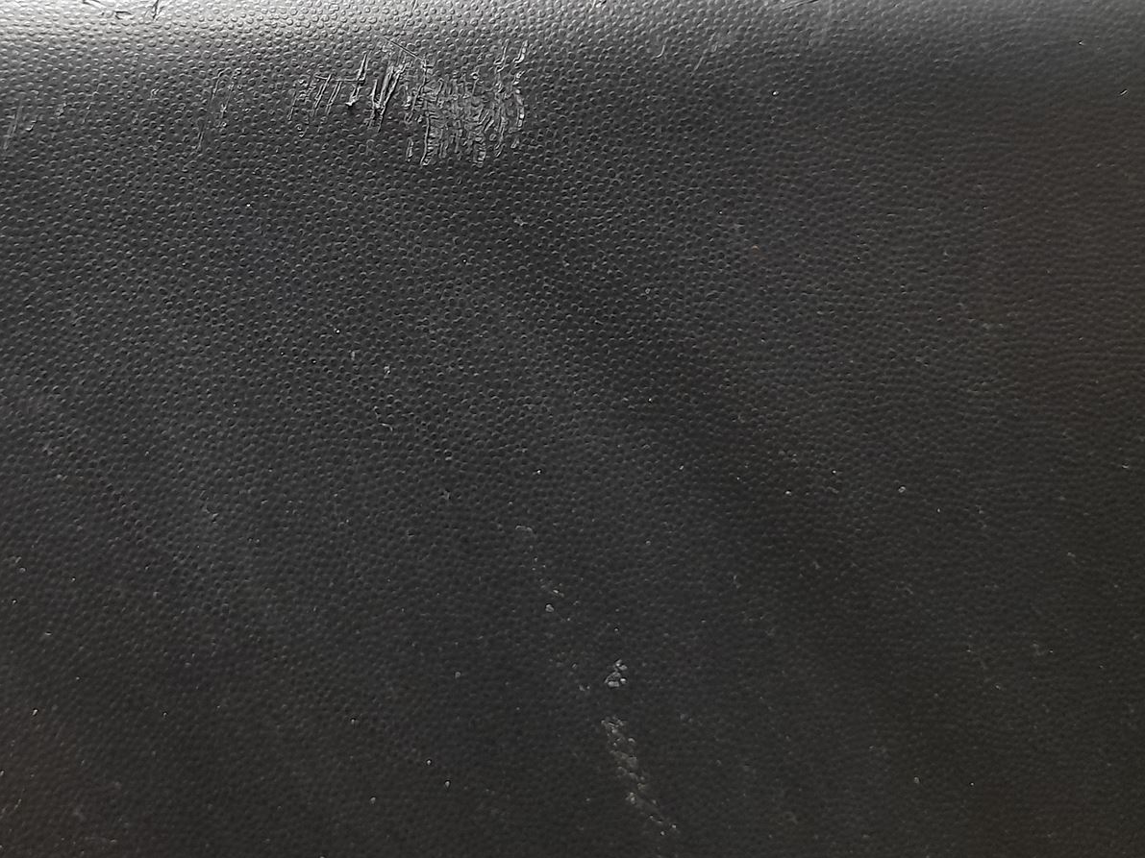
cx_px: 399
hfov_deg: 43.4
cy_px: 122
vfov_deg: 32.3
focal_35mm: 43
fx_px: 1422
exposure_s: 1/40
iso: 320
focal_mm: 4.6
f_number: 2
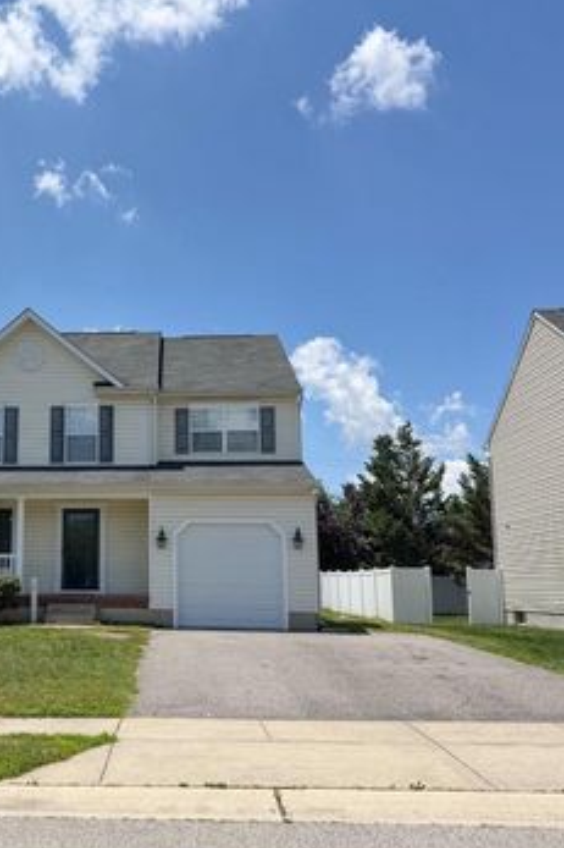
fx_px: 847
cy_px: 451
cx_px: 85
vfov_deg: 53.1
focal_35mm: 36
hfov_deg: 35.2
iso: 80
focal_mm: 6.76
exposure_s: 1/6711
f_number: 1.78
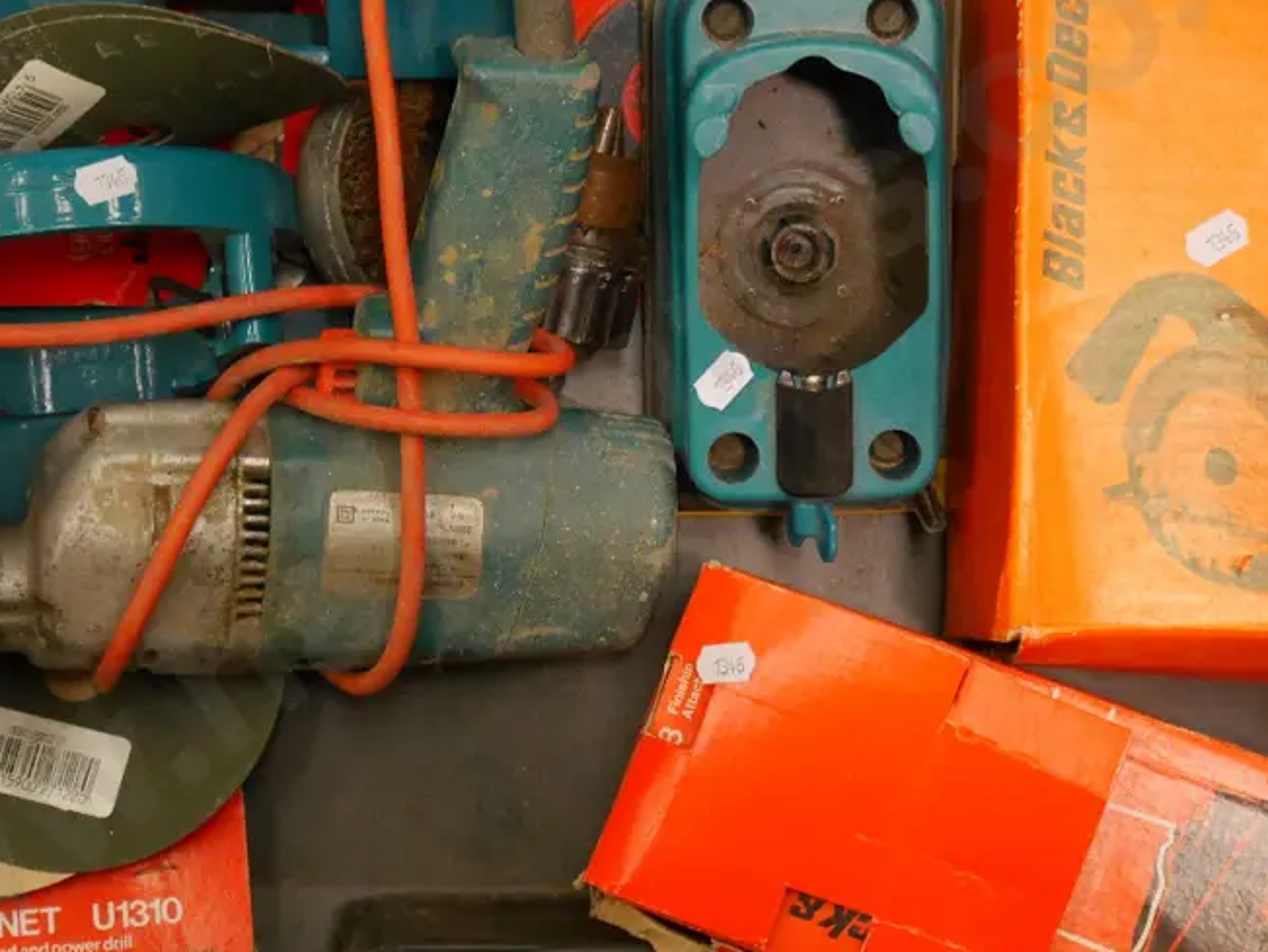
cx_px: 565
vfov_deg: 17.4
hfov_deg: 23.0
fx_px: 3115
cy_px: 439
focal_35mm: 85
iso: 3200
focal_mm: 27
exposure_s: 1/125
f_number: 5.3
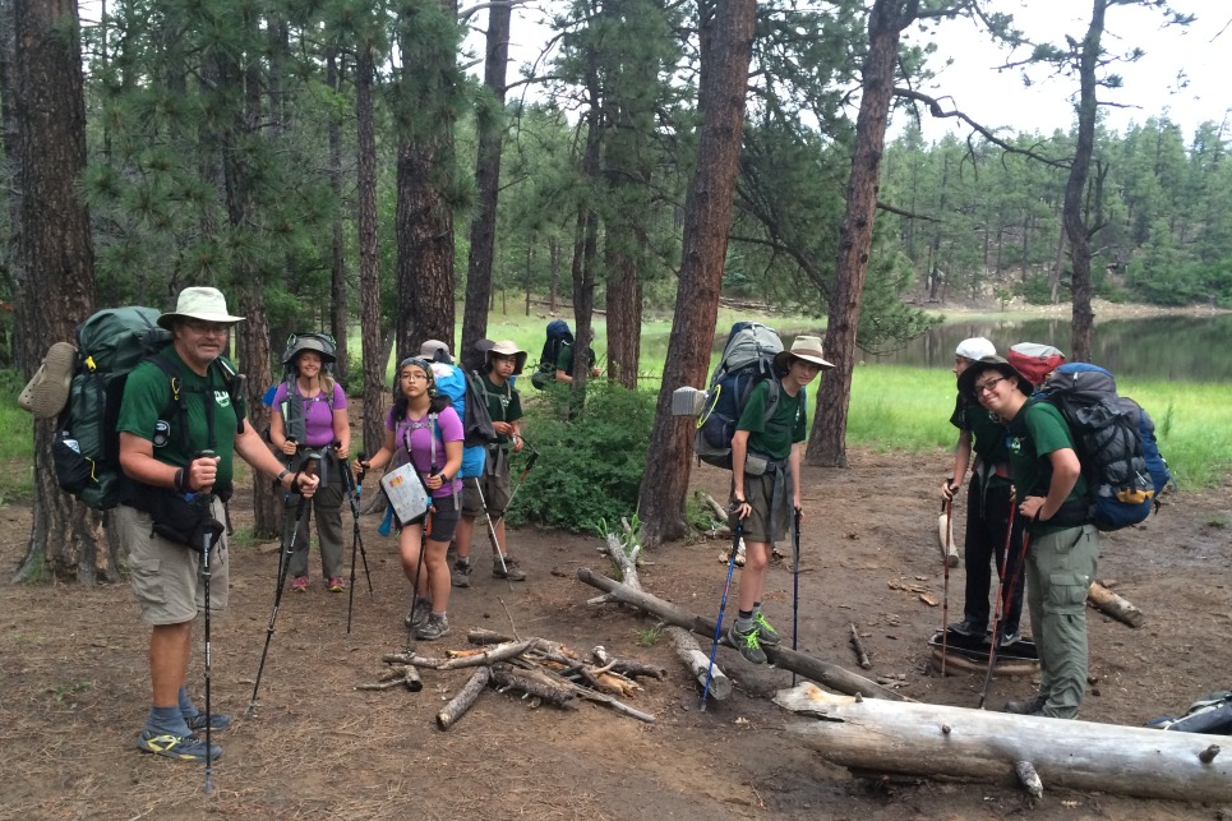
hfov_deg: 58.7
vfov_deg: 41.0
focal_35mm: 32
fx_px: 1095
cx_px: 610
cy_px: 481
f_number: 2.2
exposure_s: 1/30
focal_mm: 4.15
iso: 125
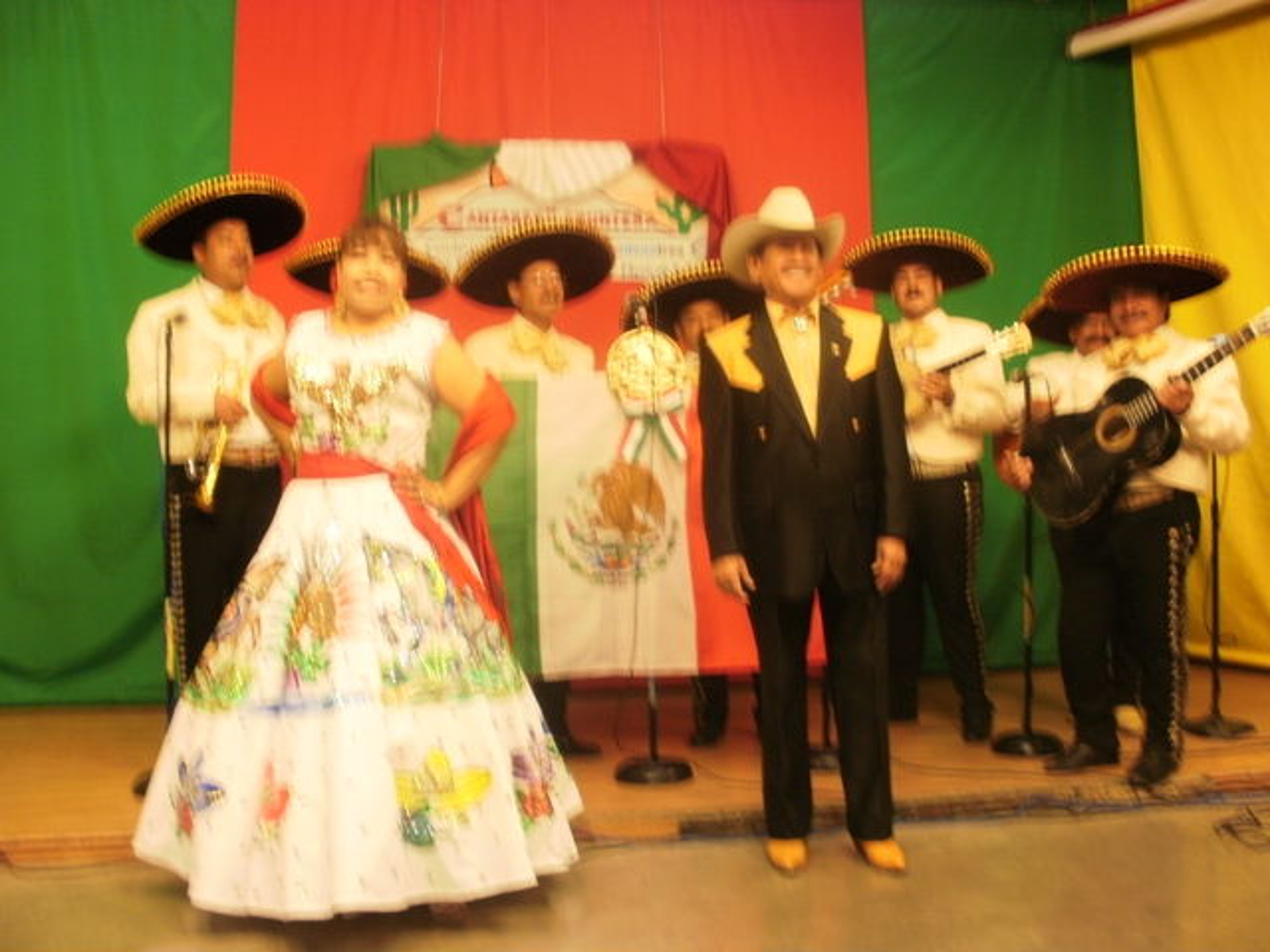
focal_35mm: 36
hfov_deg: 51.4
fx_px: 1321
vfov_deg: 39.7
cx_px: 635
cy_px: 476
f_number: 3.5
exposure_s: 1/30
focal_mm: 6.3
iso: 125
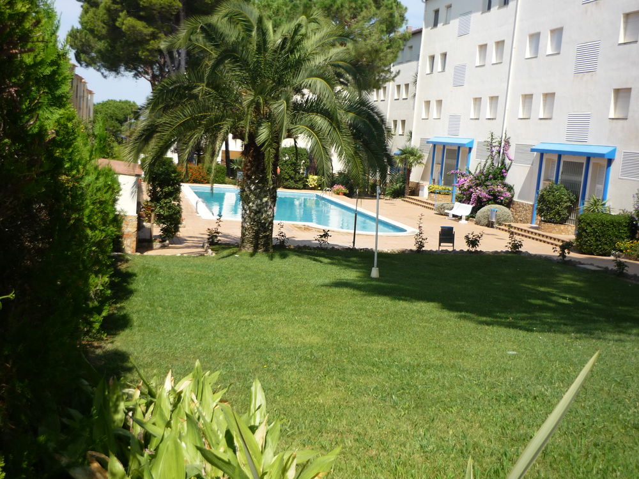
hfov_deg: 49.0
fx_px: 701
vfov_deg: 37.7
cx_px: 320
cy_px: 240
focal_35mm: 38
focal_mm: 6.3
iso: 100
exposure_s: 1/125
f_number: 8
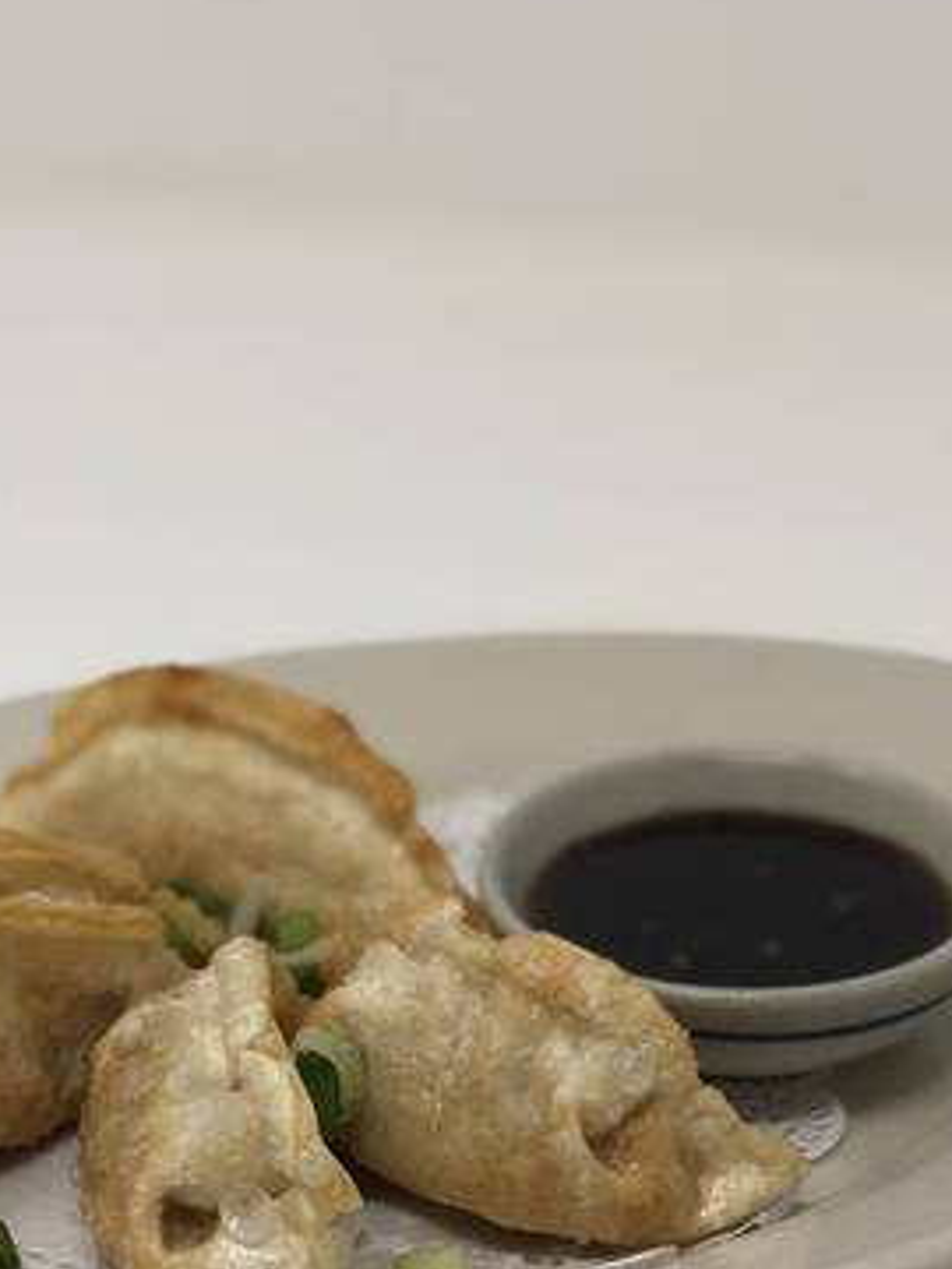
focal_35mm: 106
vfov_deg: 18.5
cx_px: 370
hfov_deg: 14.0
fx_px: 3887
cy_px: 816
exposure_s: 1/120
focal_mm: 6
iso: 25
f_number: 2.4
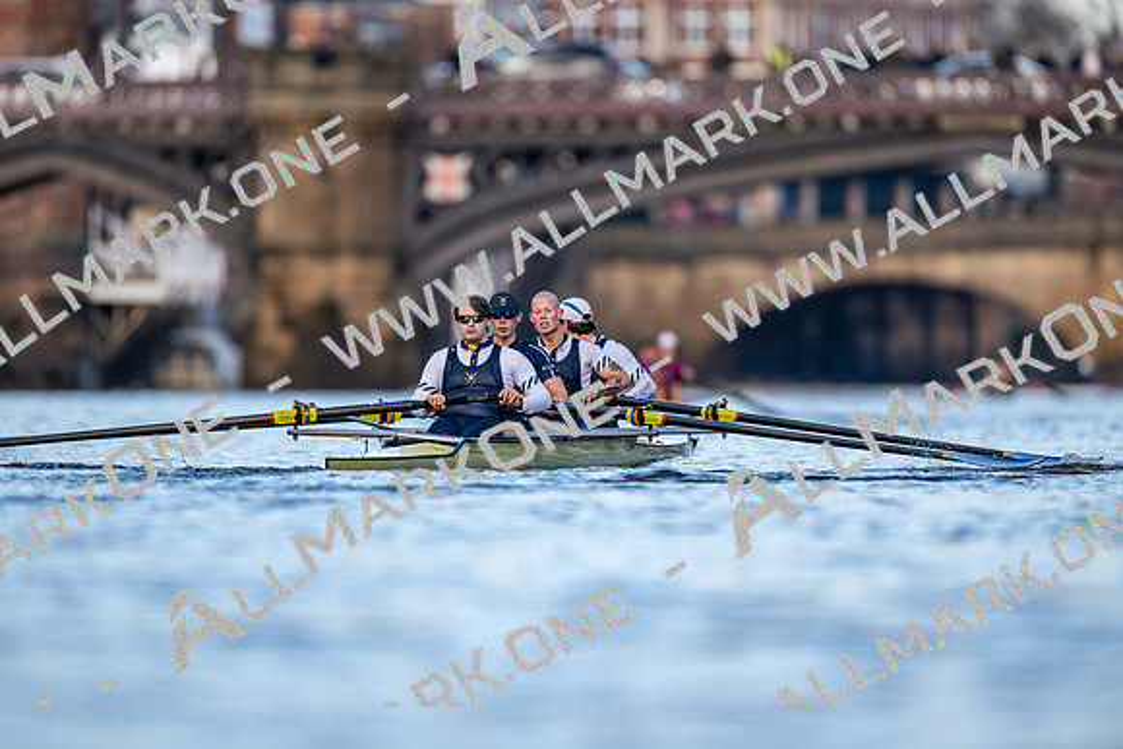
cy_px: 374
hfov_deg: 3.4
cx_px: 562
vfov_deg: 2.3
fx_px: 18720
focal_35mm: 600
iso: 1000
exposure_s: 1/2500
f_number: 4
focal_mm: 600
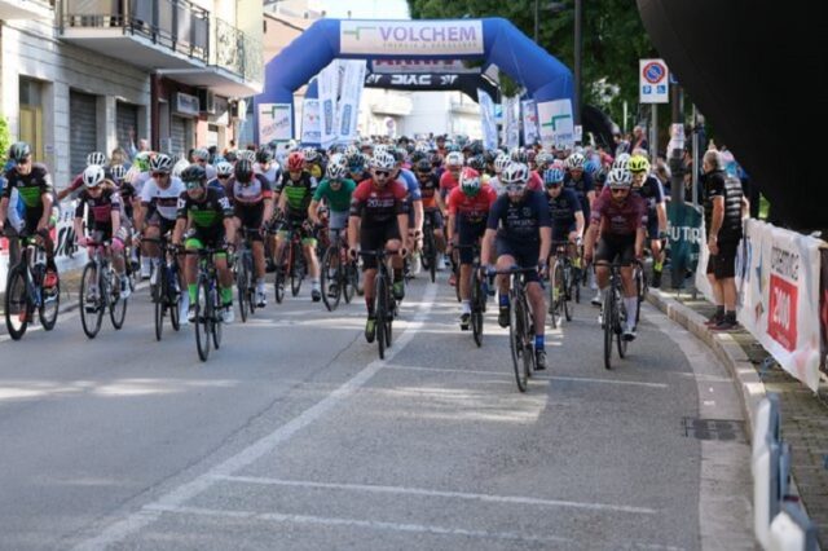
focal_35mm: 75
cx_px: 414
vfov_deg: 18.2
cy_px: 276
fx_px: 1724
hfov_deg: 27.0
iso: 400
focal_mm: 50
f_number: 2.8
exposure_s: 1/640
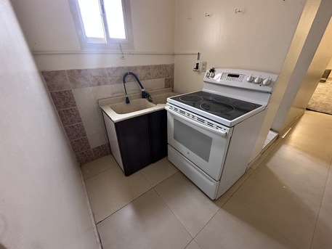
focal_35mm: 14
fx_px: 134
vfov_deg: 85.7
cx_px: 166
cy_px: 124
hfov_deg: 102.0
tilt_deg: -26.2
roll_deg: -0.2
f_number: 2.2
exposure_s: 1/60
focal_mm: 2.22
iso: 640
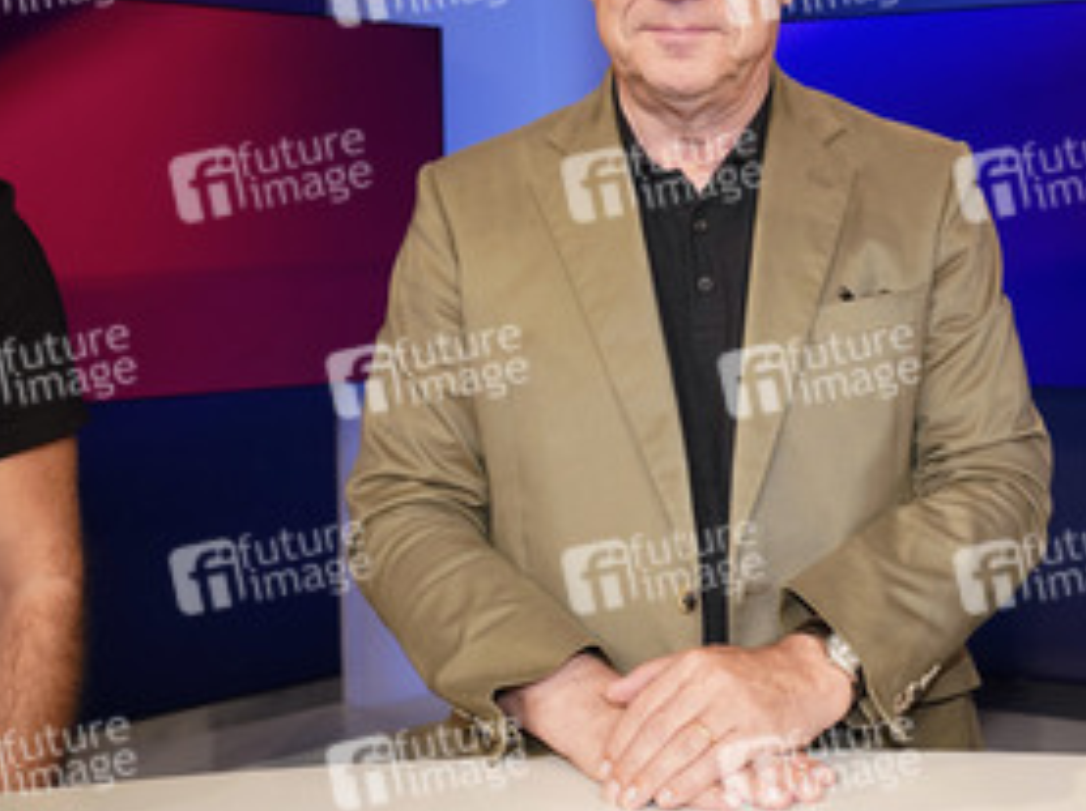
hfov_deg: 40.0
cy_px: 274
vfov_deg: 30.6
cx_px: 716
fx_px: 1473
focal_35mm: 47
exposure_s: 1/125
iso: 2000
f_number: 5
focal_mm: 30
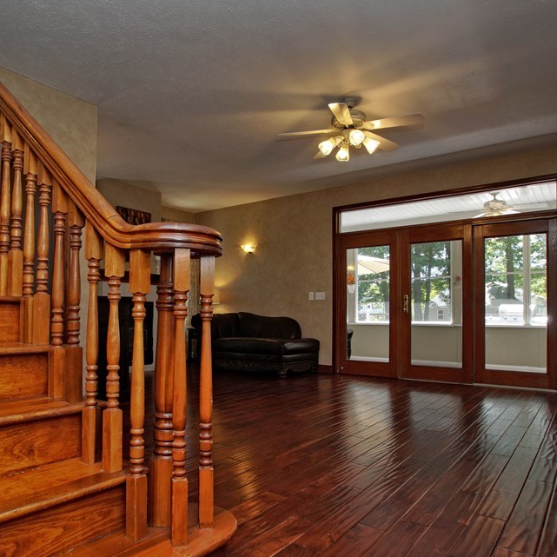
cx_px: 225
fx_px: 432
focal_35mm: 24
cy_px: 307
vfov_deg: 65.5
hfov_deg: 65.1
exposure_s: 1/30
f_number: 4.5
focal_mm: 11
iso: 100
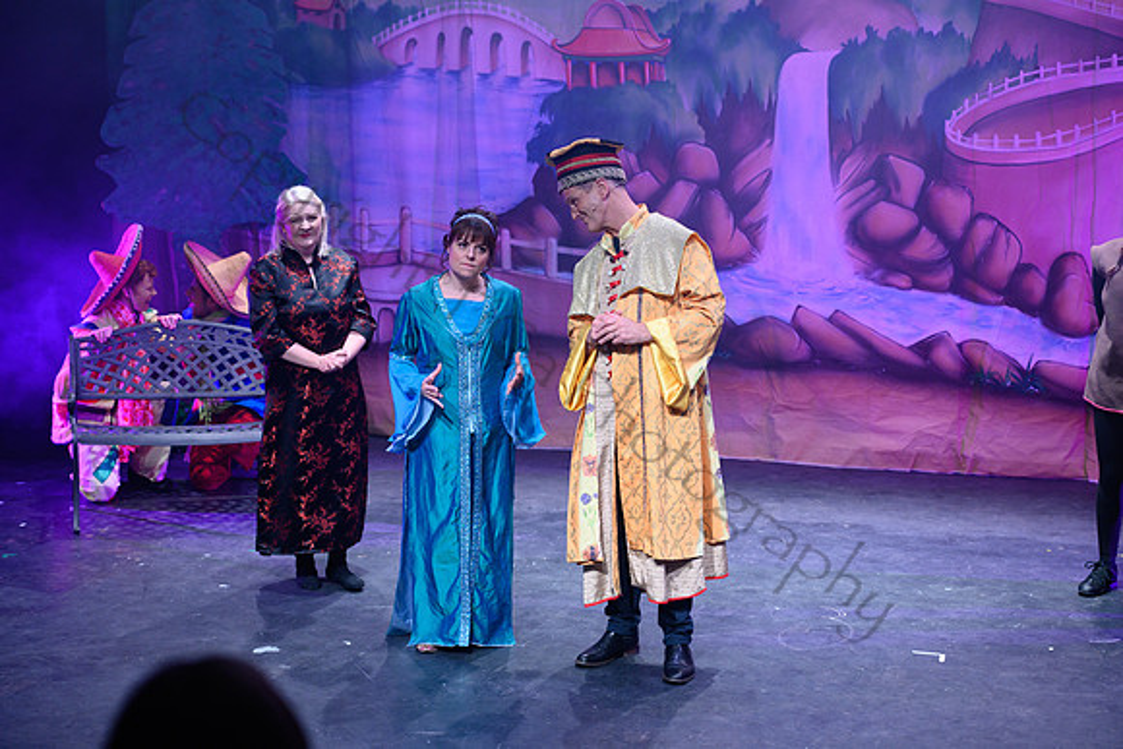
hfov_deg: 28.8
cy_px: 374
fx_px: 2184
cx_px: 562
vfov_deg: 19.5
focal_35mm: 70
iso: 1000
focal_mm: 70
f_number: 2.8
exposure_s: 1/200
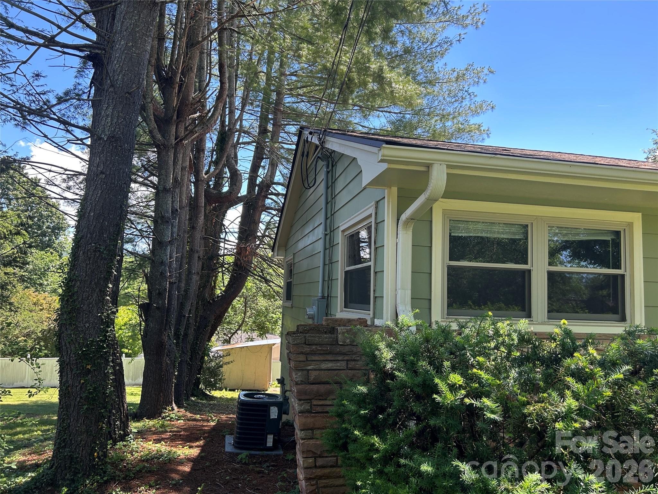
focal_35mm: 26
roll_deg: -2.7
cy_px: 247
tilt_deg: +5.5
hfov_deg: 67.3
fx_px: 494
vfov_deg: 53.1
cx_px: 329
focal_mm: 5.7
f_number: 1.5
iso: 50
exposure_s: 1/488
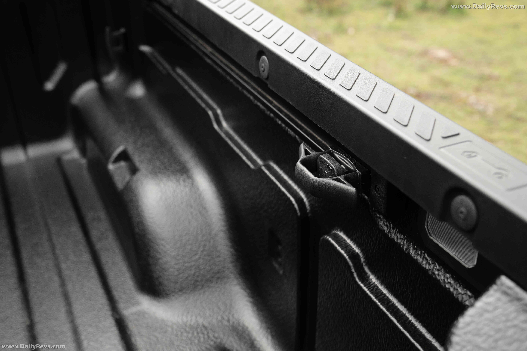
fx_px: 615
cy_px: 176
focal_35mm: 42
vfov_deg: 31.9
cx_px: 264
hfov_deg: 46.4
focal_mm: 42
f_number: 4.5
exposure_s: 1/250
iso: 800
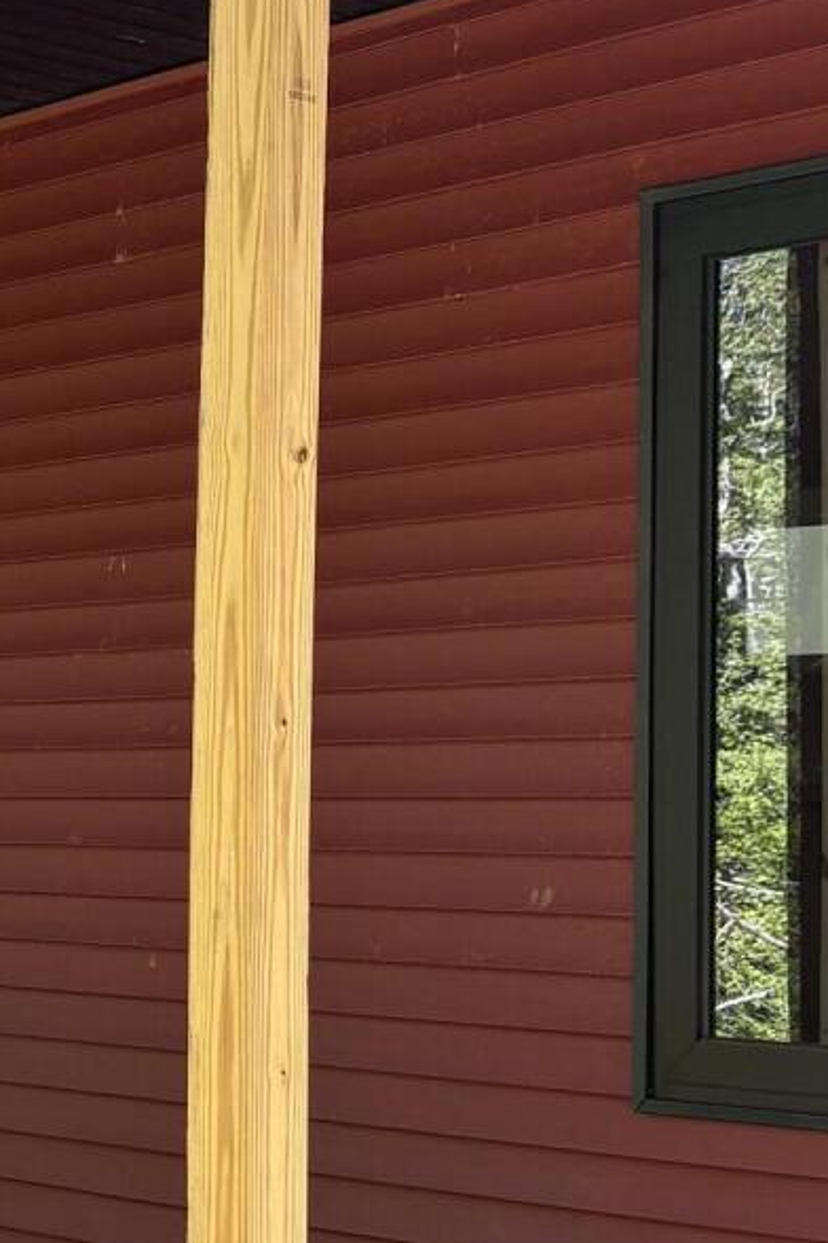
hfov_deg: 14.3
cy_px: 649
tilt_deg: +3.4
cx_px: -243
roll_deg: -1.7
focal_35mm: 92
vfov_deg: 22.1
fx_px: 3174
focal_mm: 5.96
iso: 64
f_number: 1.6
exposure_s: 1/373
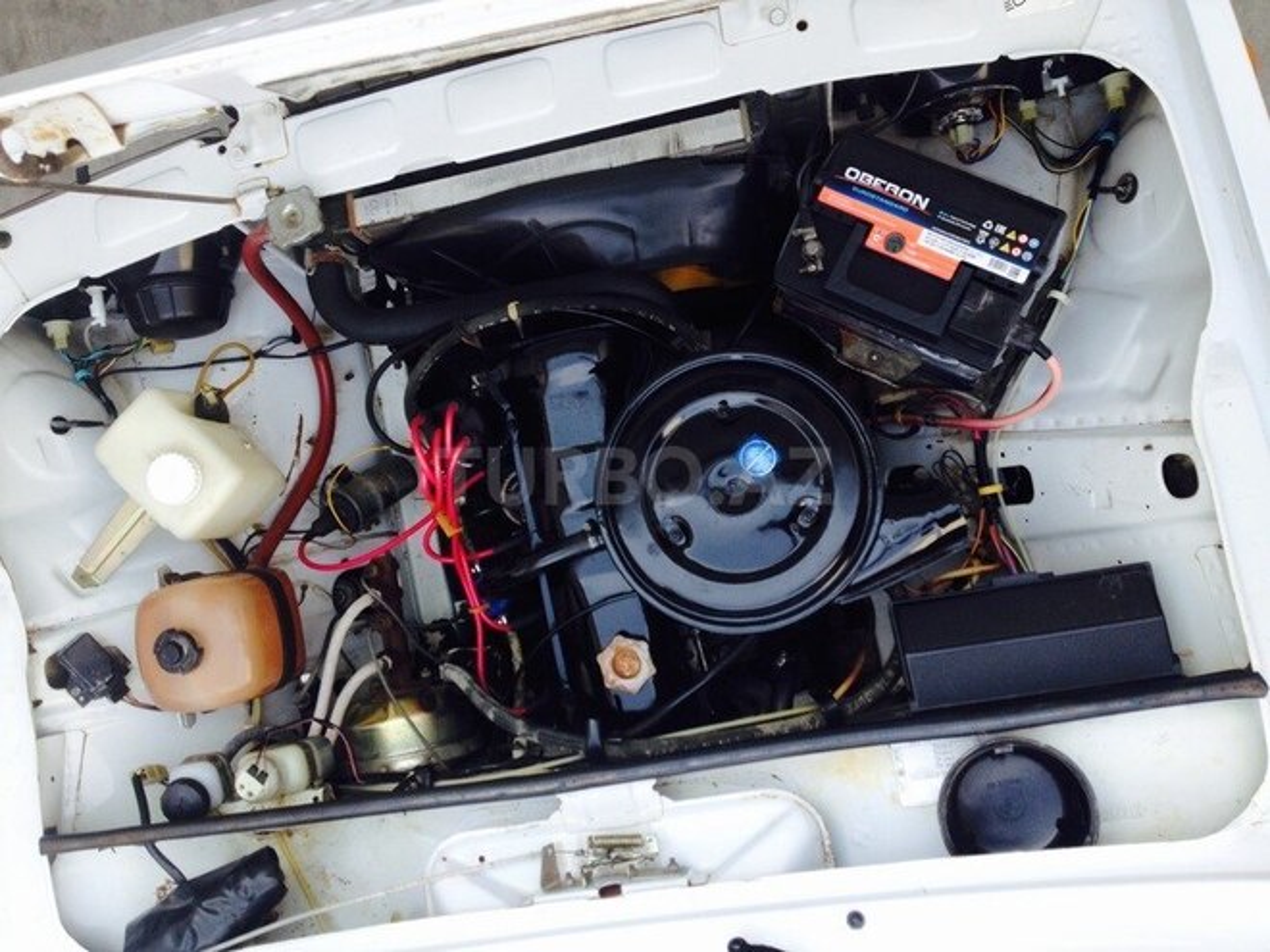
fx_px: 1284
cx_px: 635
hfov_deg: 52.6
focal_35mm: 35
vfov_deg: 40.7
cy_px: 476
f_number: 2.4
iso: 50
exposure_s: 1/180
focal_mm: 4.28
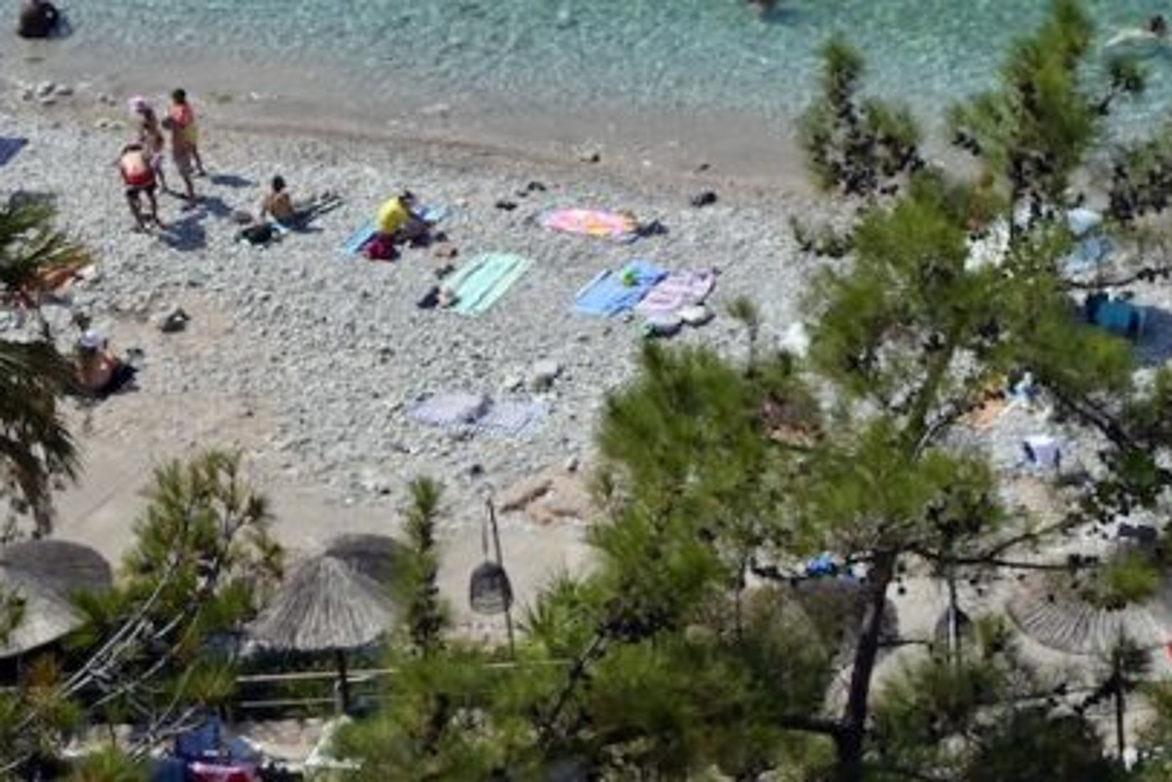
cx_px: 1129
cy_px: -110
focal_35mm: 139
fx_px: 4527
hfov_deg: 14.5
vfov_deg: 9.8
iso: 500
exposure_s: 1/250
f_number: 29
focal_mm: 38
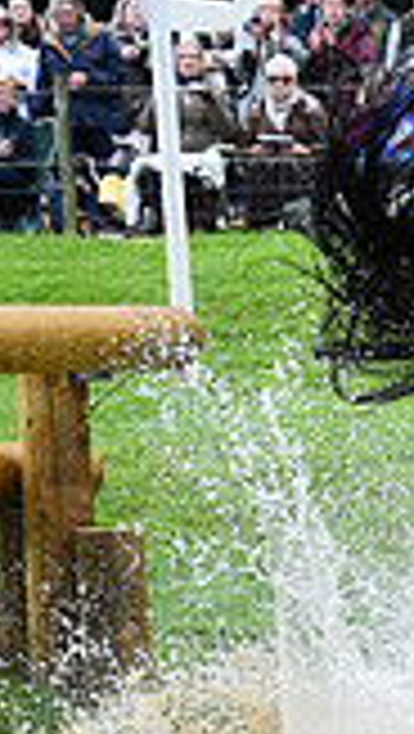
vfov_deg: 12.0
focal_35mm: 179
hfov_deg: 6.4
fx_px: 3484
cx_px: 1125
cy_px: 522
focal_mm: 48
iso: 1600
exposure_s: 1/1600
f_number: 4.2
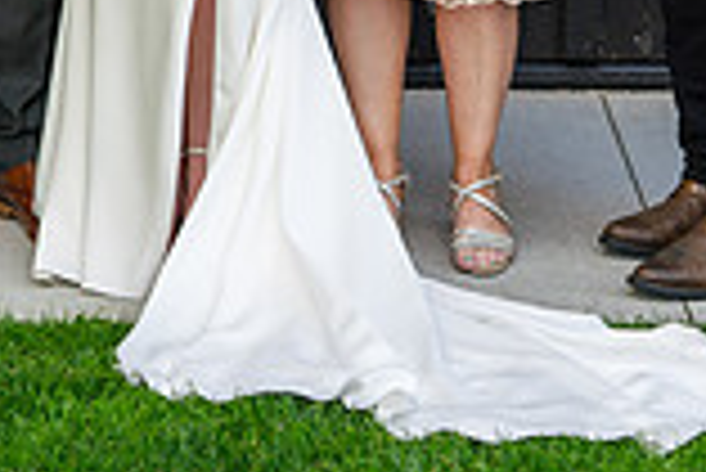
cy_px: -587
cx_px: 234
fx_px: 3729
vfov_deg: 6.9
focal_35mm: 190
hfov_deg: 10.8
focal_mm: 38
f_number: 3.5
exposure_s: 1/320
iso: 400
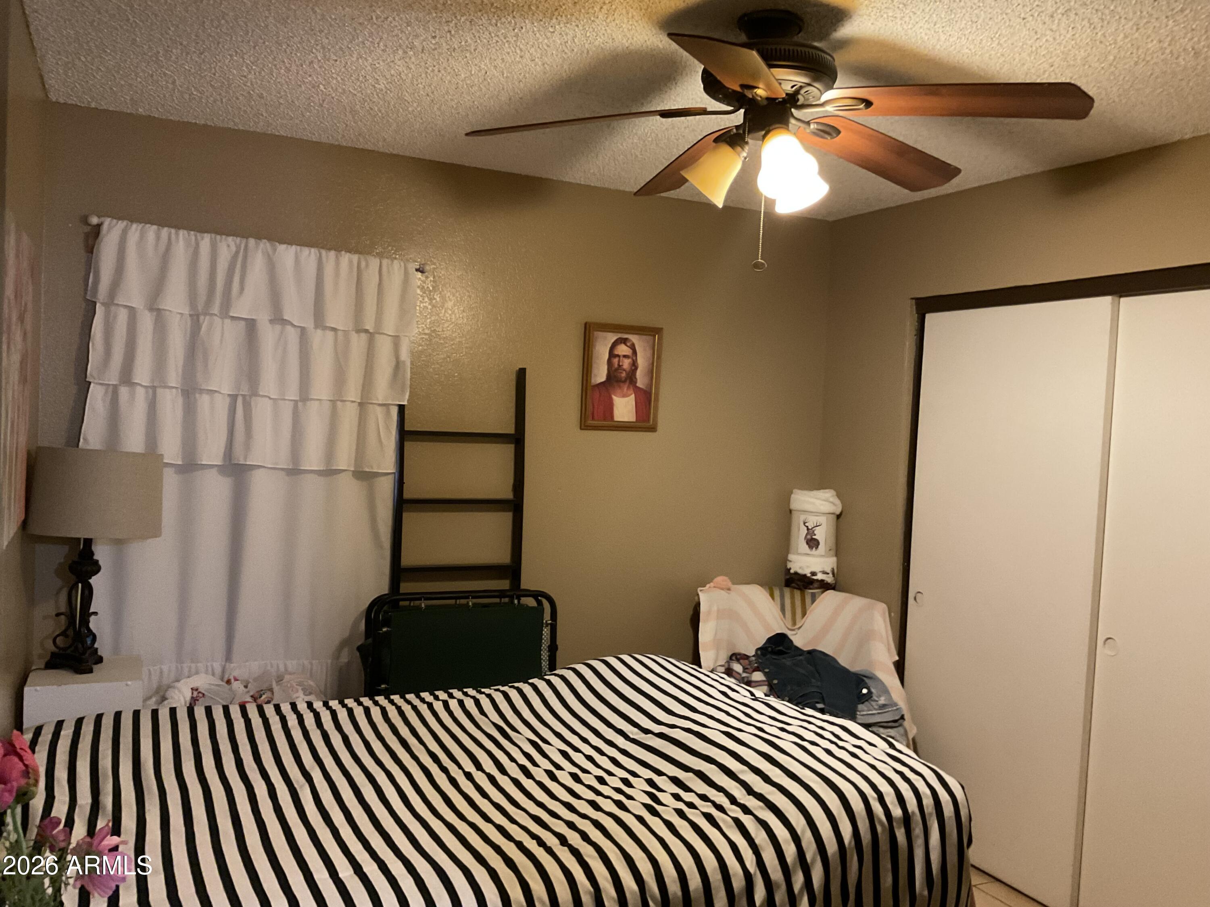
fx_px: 1014
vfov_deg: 48.2
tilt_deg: -2.7
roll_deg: -3.0
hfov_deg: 61.7
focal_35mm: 29
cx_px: 605
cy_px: 454
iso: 250
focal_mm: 3
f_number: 1.8
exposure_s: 1/30
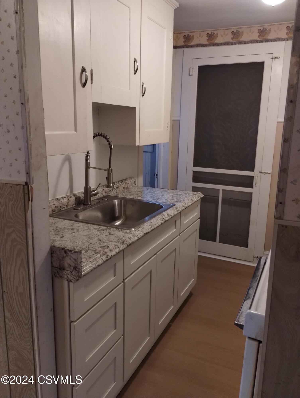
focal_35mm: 28
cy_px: 199
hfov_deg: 49.8
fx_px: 323
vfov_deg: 63.4
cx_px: 150
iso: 1109
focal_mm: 4.27
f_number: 1.8
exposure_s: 1/30
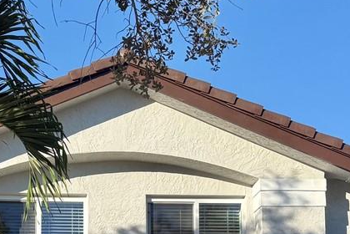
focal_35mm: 95
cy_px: 357
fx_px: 924
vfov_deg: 13.5
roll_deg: -0.7
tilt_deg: +7.9
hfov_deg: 20.7
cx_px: -2
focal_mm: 6.76
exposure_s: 1/2299
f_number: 1.78
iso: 80
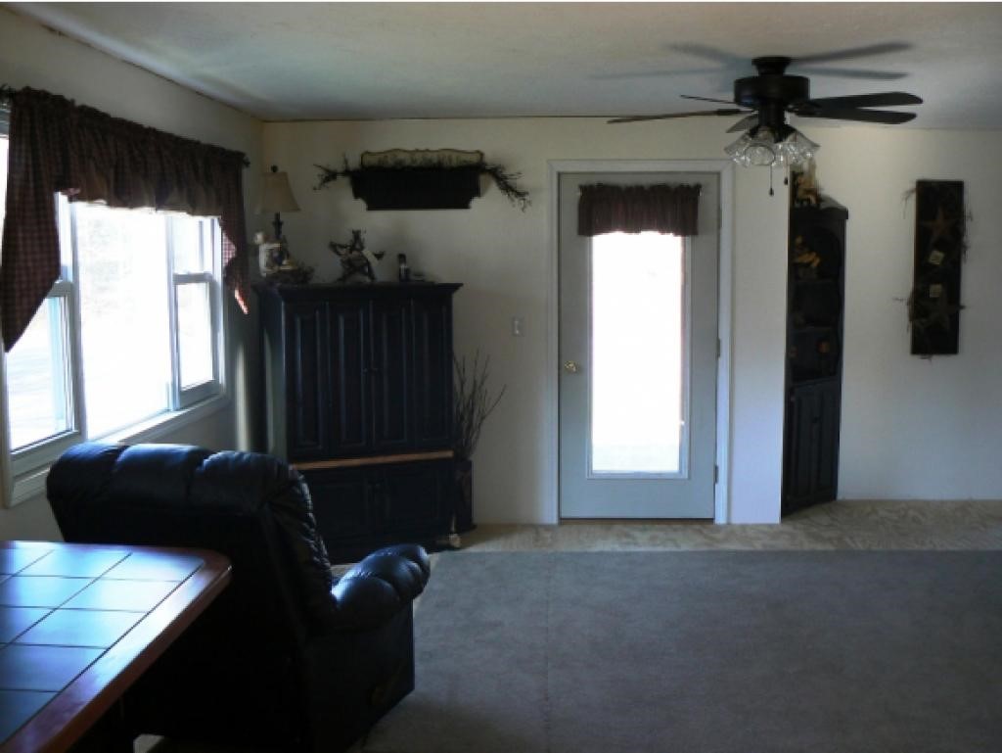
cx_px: 501
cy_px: 376
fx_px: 1043
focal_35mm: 36
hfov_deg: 51.3
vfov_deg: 39.7
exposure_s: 1/40
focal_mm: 6
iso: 80
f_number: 2.8
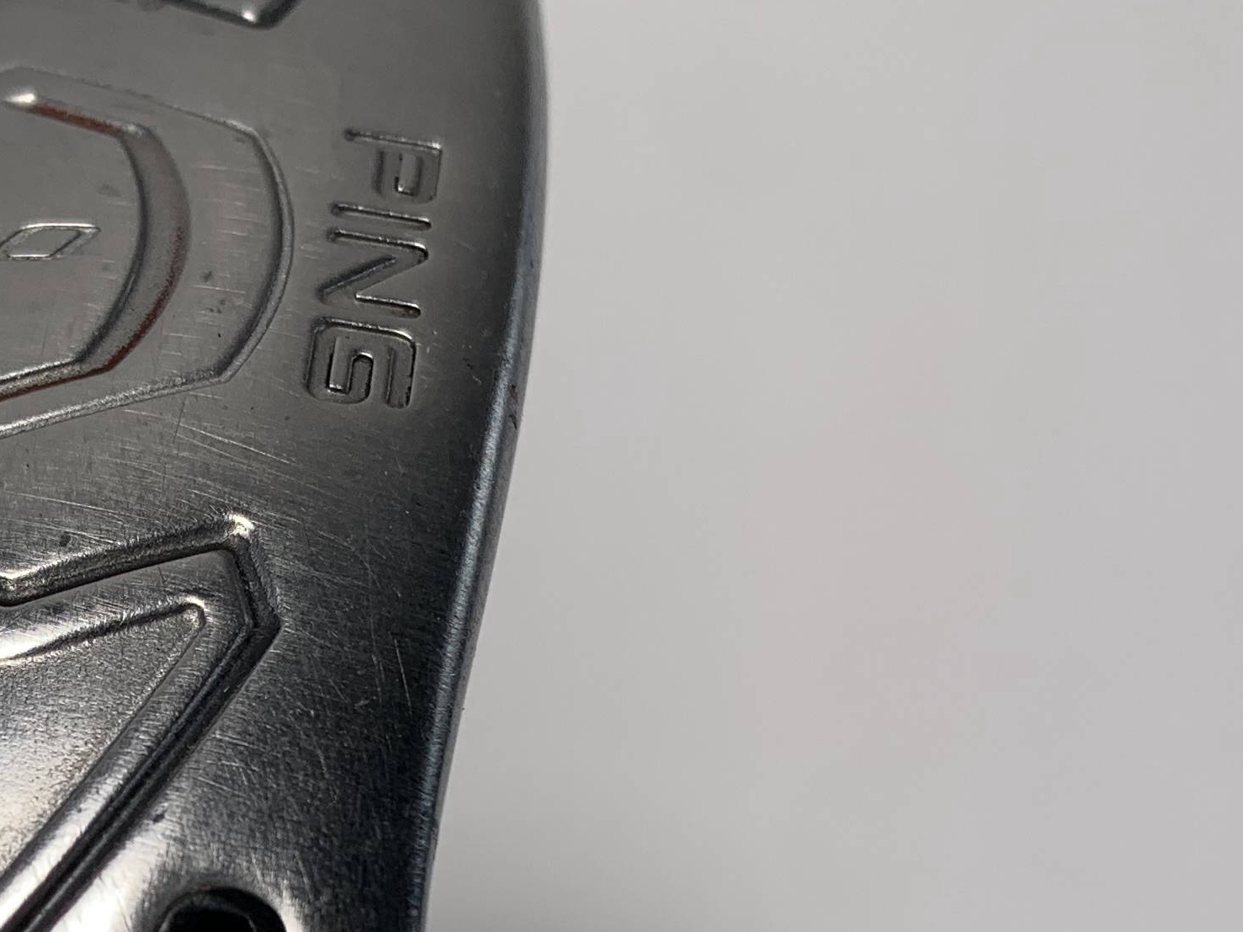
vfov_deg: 20.1
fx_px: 2549
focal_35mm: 71
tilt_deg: -66.8
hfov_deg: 26.6
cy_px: 928
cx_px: 143
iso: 25
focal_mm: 4.25
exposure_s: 1/497
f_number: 1.8
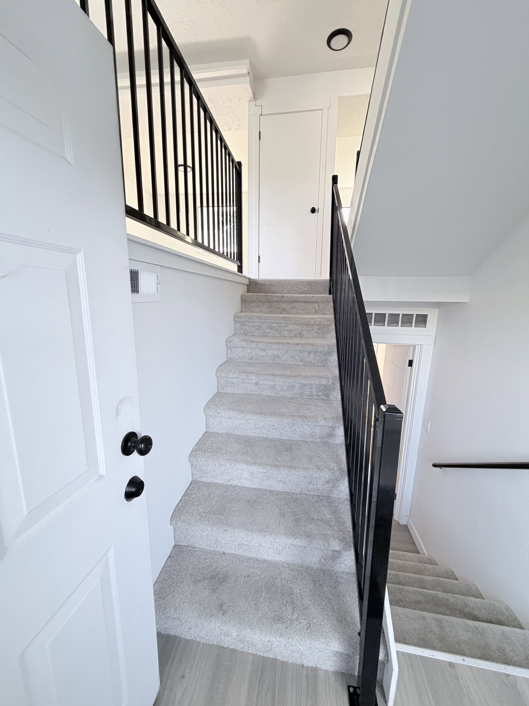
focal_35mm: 14
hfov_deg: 85.7
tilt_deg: -10.3
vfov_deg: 102.1
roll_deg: -1.1
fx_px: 285
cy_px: 353
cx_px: 264
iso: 200
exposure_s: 1/120
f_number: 2.2
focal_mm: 2.22
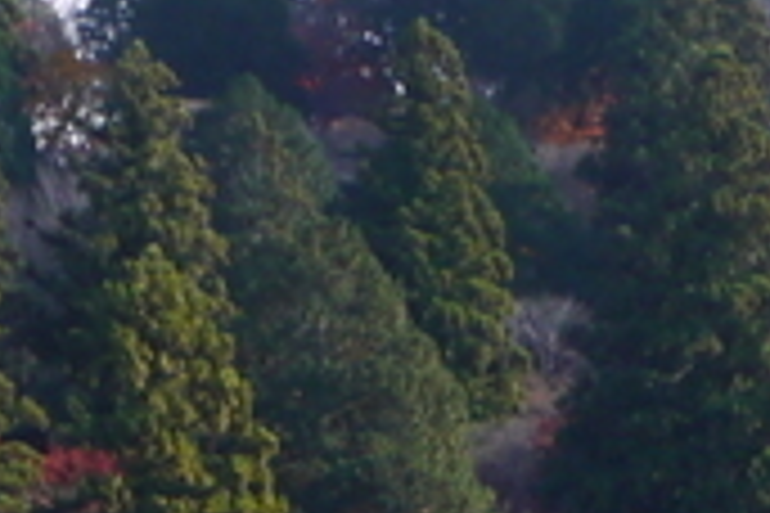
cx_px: 486
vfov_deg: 5.2
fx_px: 5625
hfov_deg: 7.8
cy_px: 774
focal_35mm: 263
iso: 160
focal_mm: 18
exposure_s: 1/250
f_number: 6.3
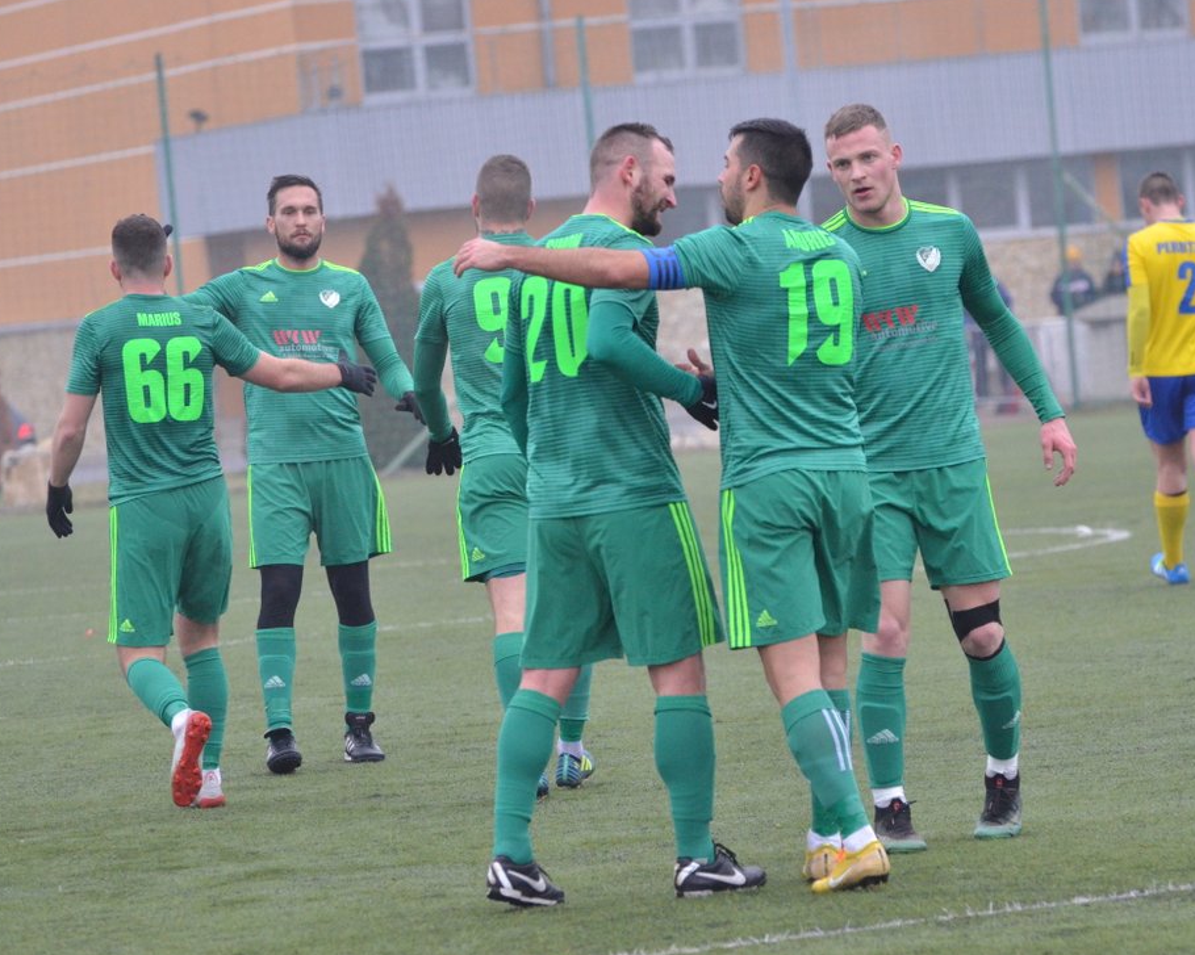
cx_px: 748
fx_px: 10171
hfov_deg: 6.7
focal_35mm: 288
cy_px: 441
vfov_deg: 5.4
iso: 2000
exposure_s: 1/640
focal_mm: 155
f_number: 4.8
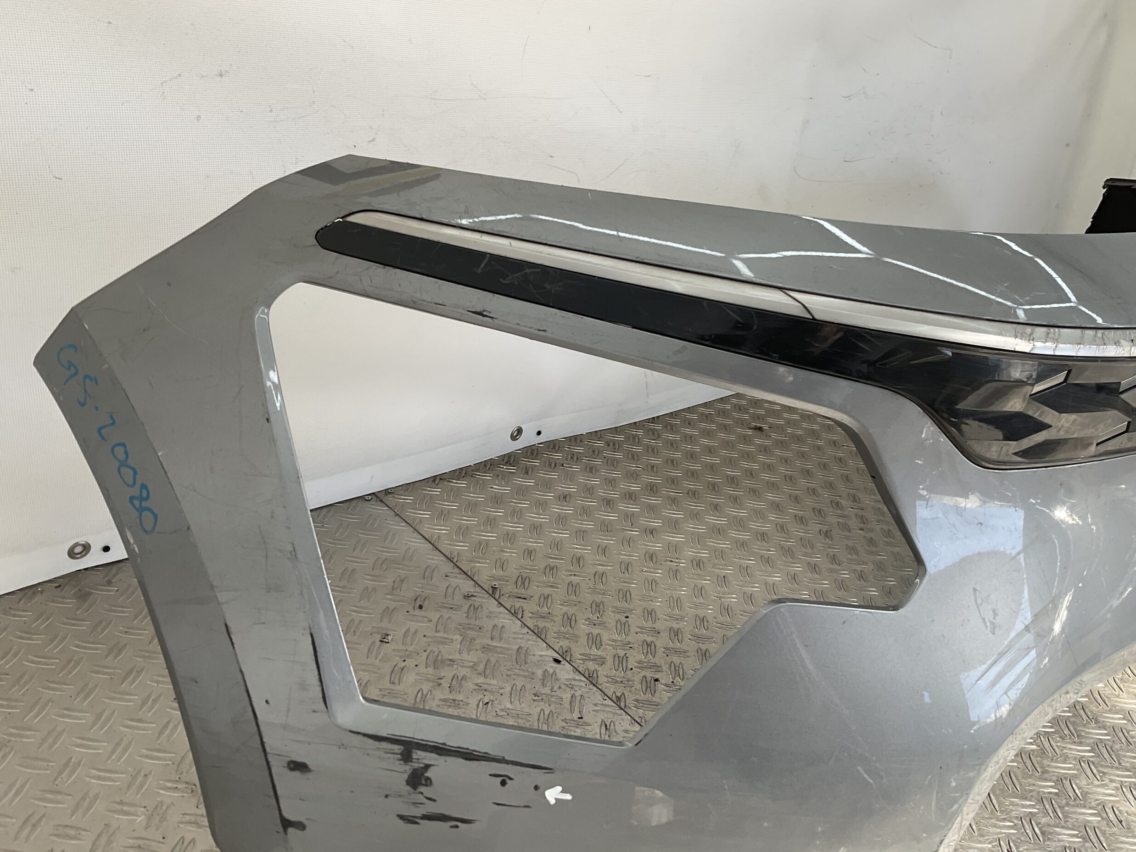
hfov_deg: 60.0
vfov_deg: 46.8
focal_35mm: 30
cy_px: 421
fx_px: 984
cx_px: 566
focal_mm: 3
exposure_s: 1/283
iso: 16
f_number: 1.8
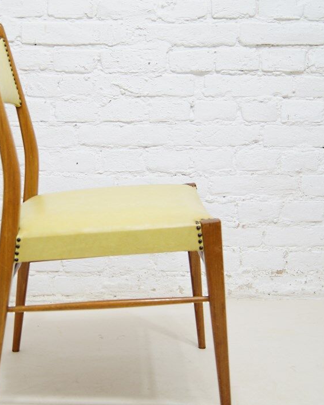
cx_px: 94
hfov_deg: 25.2
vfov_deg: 31.4
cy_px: 182
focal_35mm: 60
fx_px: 719
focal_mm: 24
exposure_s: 1/20
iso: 200
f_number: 4
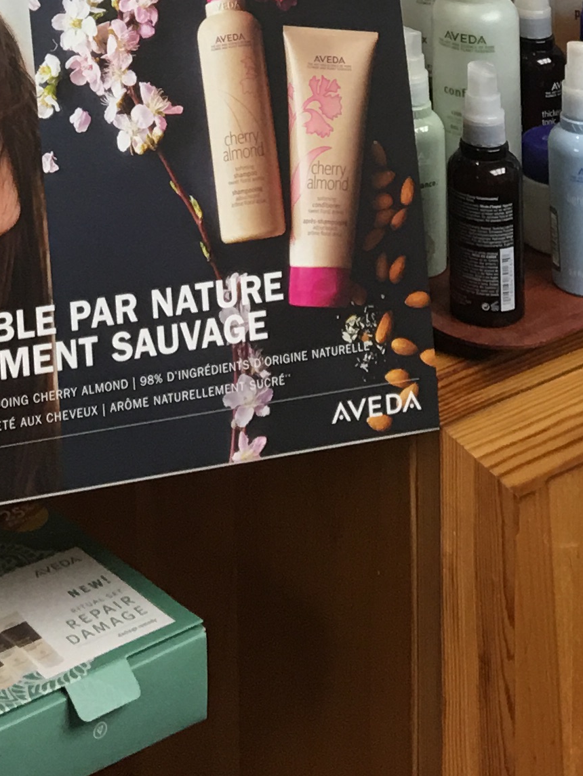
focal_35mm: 102
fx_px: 2290
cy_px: -575
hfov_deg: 14.1
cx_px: -120
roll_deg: +2.1
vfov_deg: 16.5
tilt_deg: -4.1
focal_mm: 4.15
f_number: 2.2
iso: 32
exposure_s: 1/17
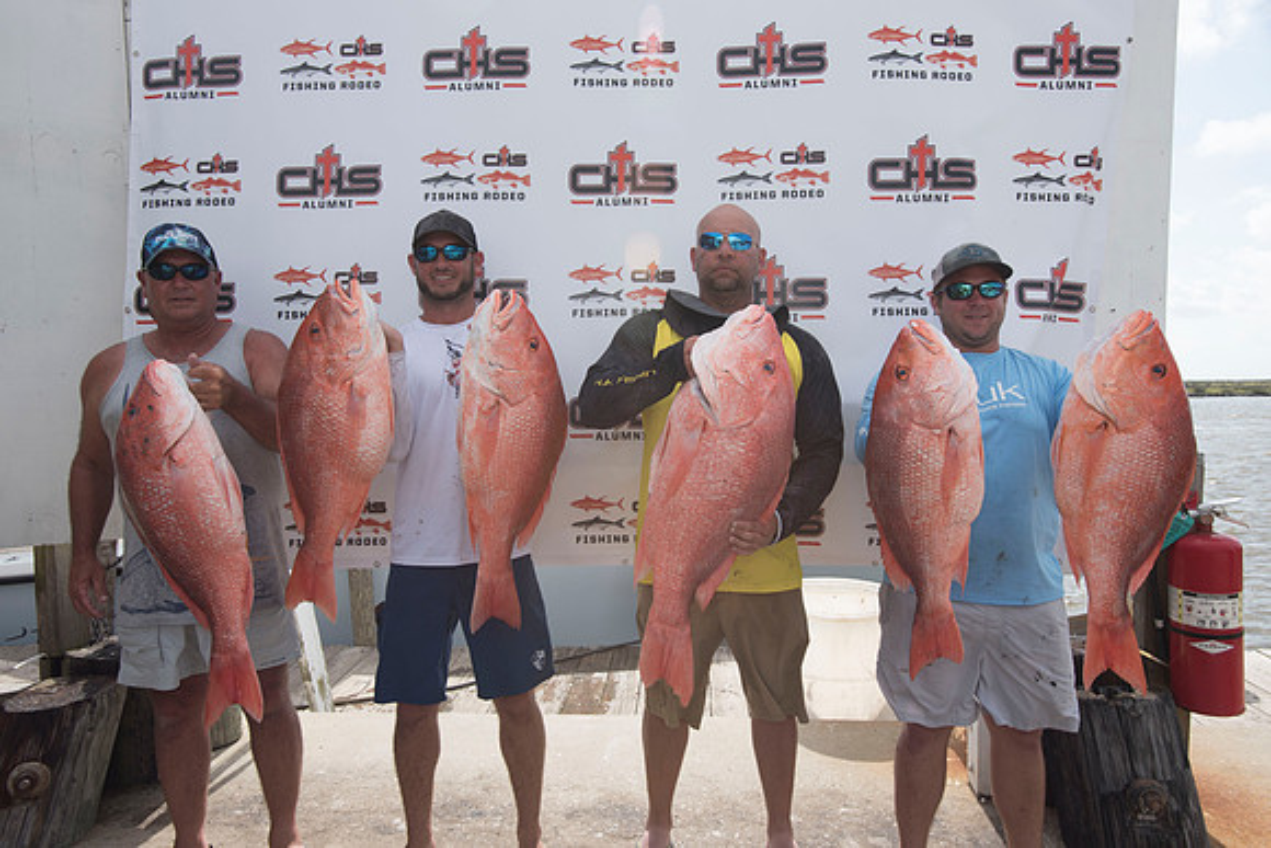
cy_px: 424
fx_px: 883
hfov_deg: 71.5
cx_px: 636
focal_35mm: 25
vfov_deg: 51.3
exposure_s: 1/320
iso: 250
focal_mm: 25
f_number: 9
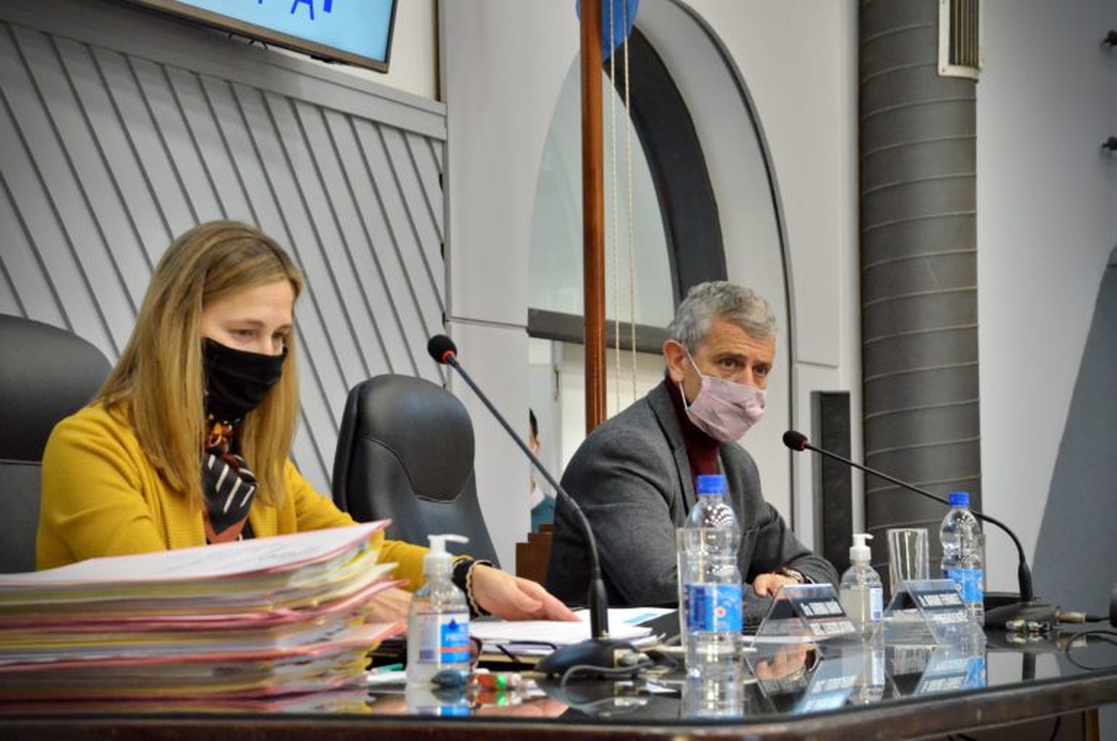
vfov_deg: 14.6
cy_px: 370
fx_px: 2880
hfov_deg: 21.9
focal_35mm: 93
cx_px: 558
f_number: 6.3
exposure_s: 1/60
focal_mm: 62
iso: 3200
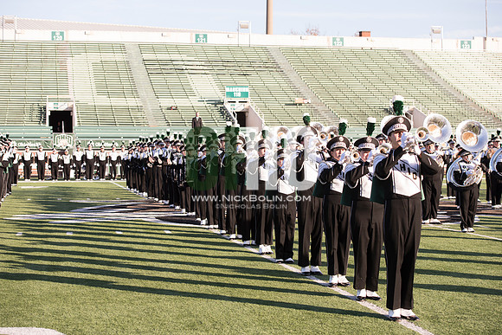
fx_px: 976
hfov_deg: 28.8
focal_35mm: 70
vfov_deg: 19.5
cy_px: 168
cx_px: 251
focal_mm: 70
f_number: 5
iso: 320
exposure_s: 1/800
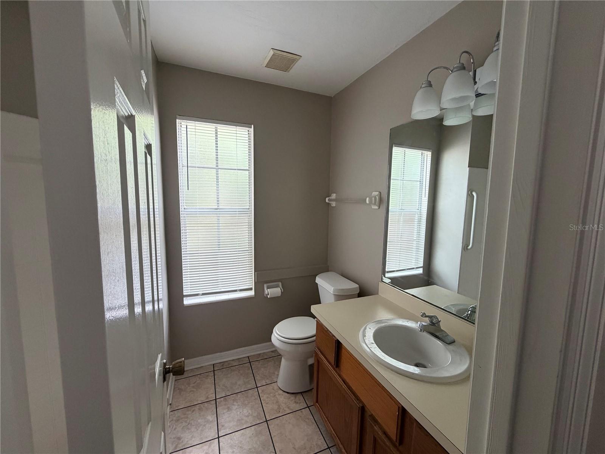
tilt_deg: -4.9
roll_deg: +0.0
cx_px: 302
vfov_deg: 85.7
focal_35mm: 14
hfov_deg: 102.1
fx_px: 245
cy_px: 227
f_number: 2.2
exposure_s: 1/121
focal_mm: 2.22
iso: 320
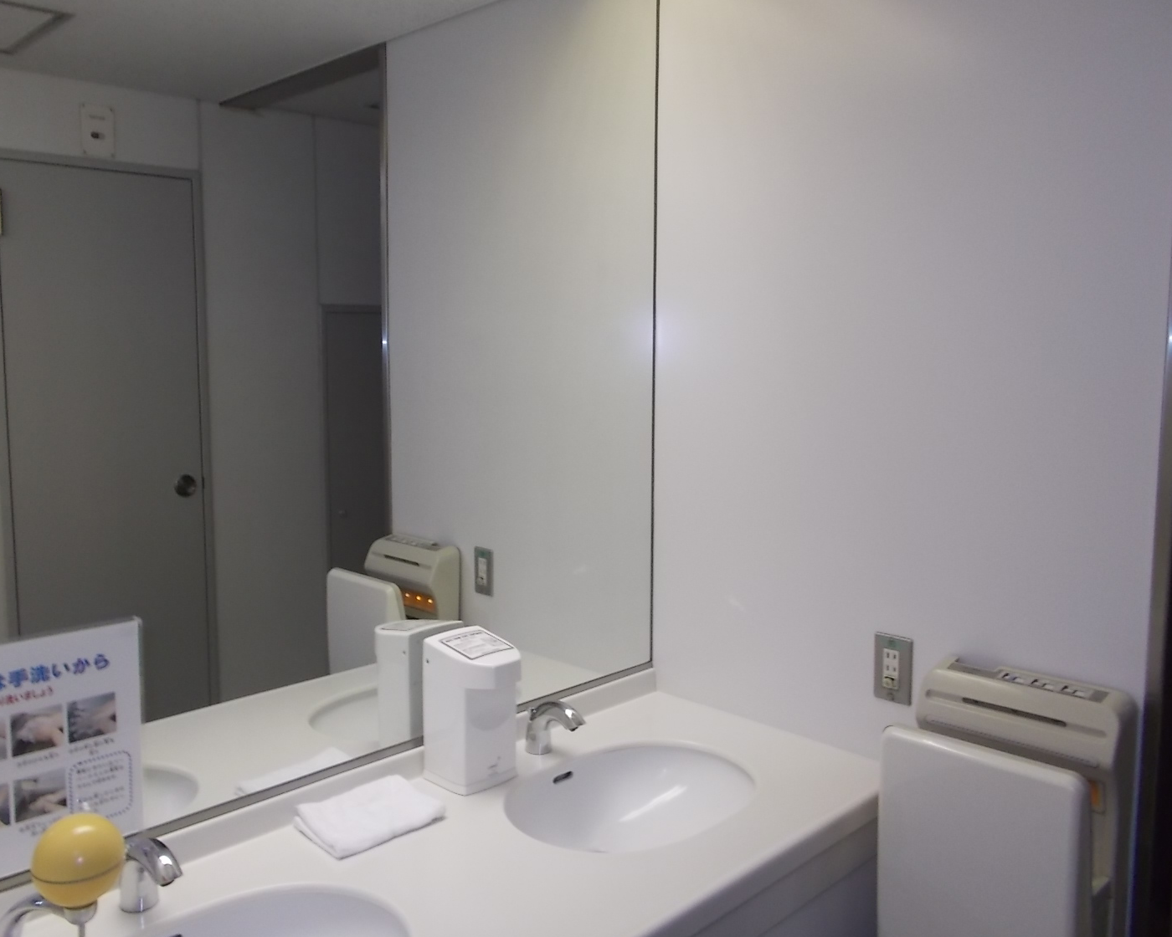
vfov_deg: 50.0
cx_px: 532
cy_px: 453
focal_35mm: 29
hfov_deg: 60.3
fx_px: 1006
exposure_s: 1/25
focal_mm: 4.6
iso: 200
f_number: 3.2
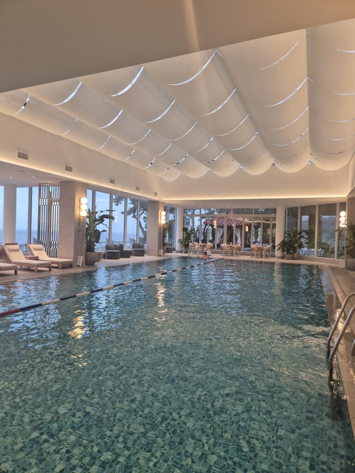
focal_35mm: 23
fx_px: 314
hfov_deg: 58.9
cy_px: 236
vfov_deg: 73.9
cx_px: 178
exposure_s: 1/120
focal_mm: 5.4
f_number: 1.8
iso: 200
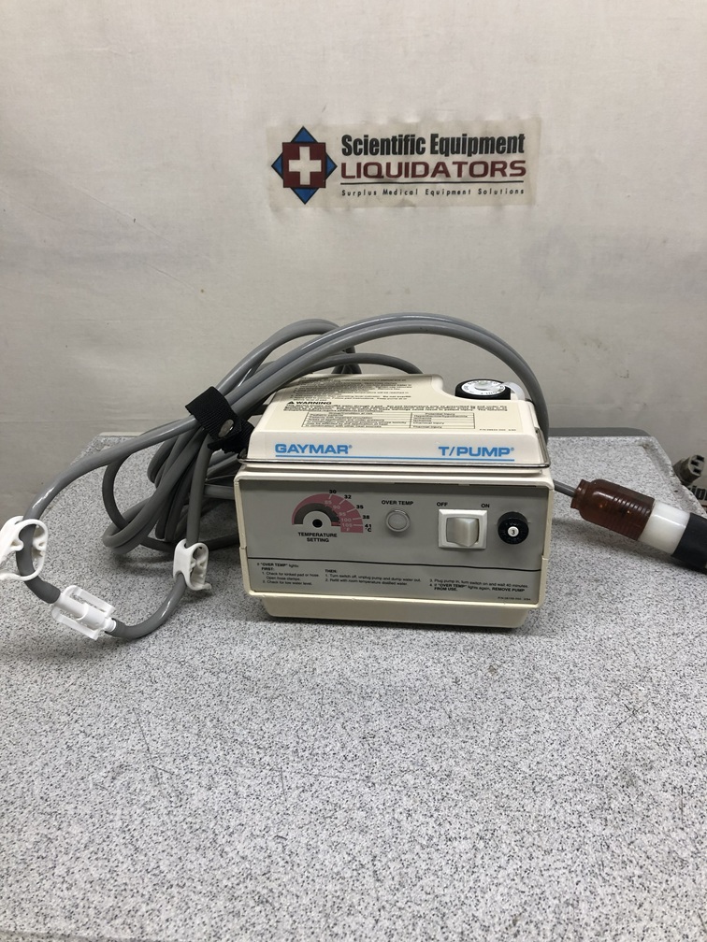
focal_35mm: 28
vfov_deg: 63.4
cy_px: 471
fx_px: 762
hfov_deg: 49.7
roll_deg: +0.8
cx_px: 354
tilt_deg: -25.9
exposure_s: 1/40
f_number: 1.8
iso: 20
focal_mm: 3.99
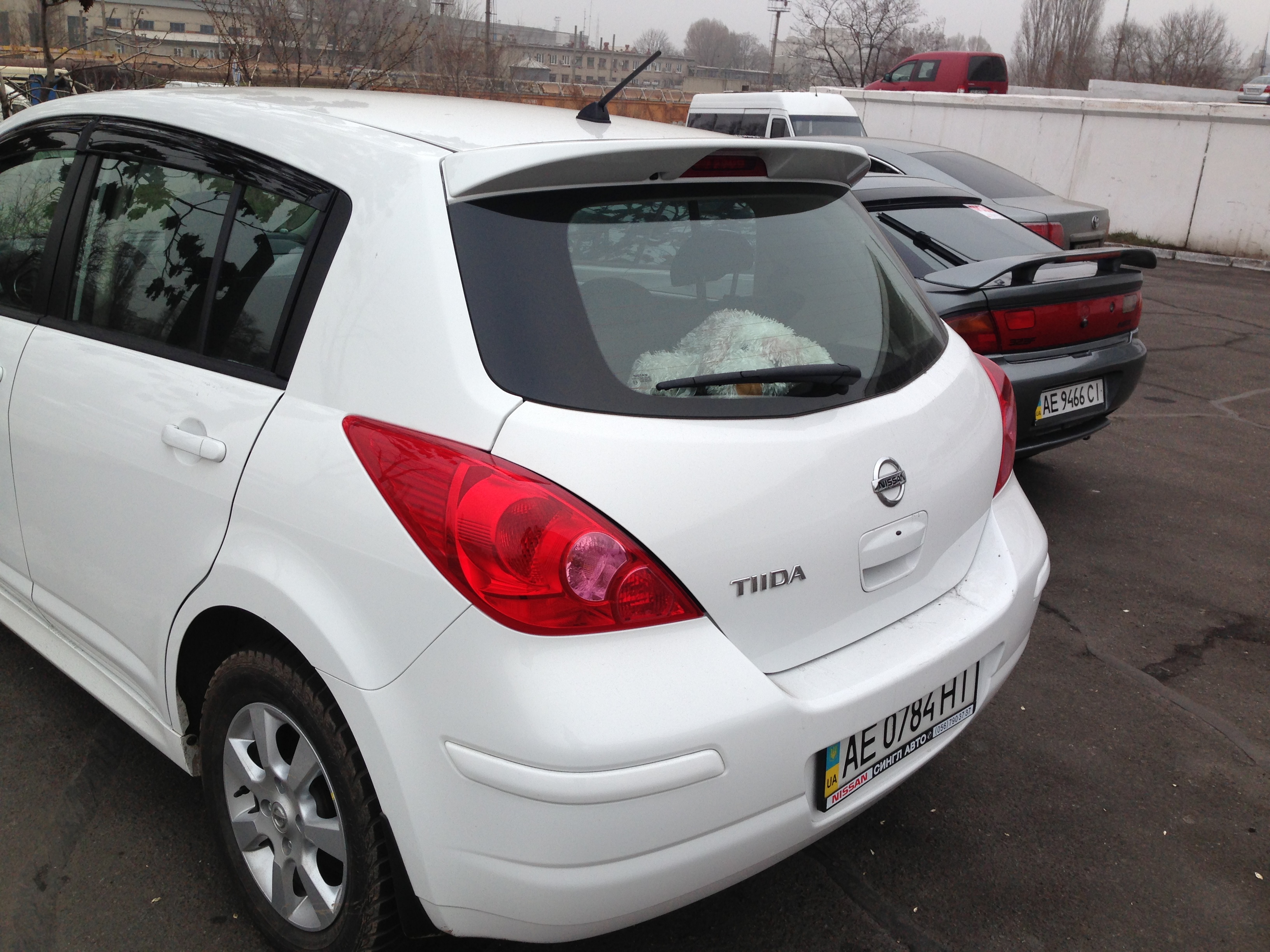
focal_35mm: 33
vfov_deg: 42.9
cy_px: 476
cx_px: 635
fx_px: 1211
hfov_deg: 55.4
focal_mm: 4.13
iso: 50
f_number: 2.4
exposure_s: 1/210
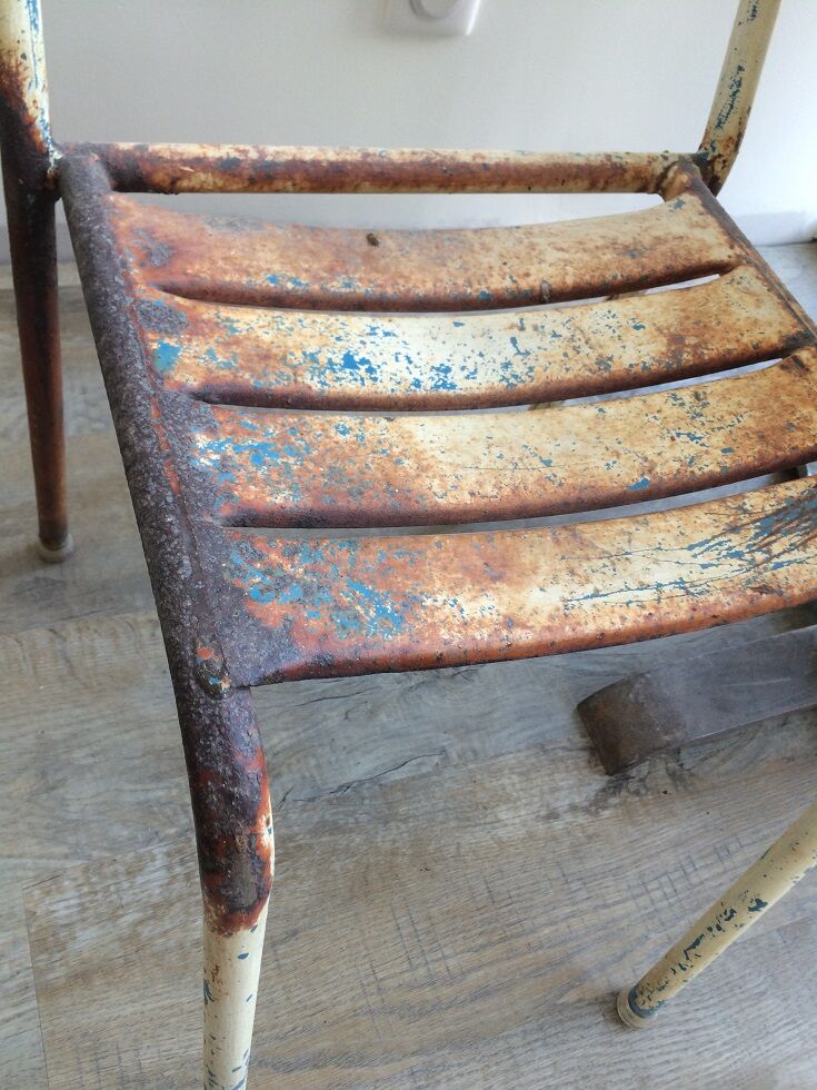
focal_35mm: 29
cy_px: 545
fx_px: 913
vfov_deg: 61.7
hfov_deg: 48.2
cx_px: 408
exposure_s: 1/33
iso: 40
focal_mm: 4.15
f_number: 2.2
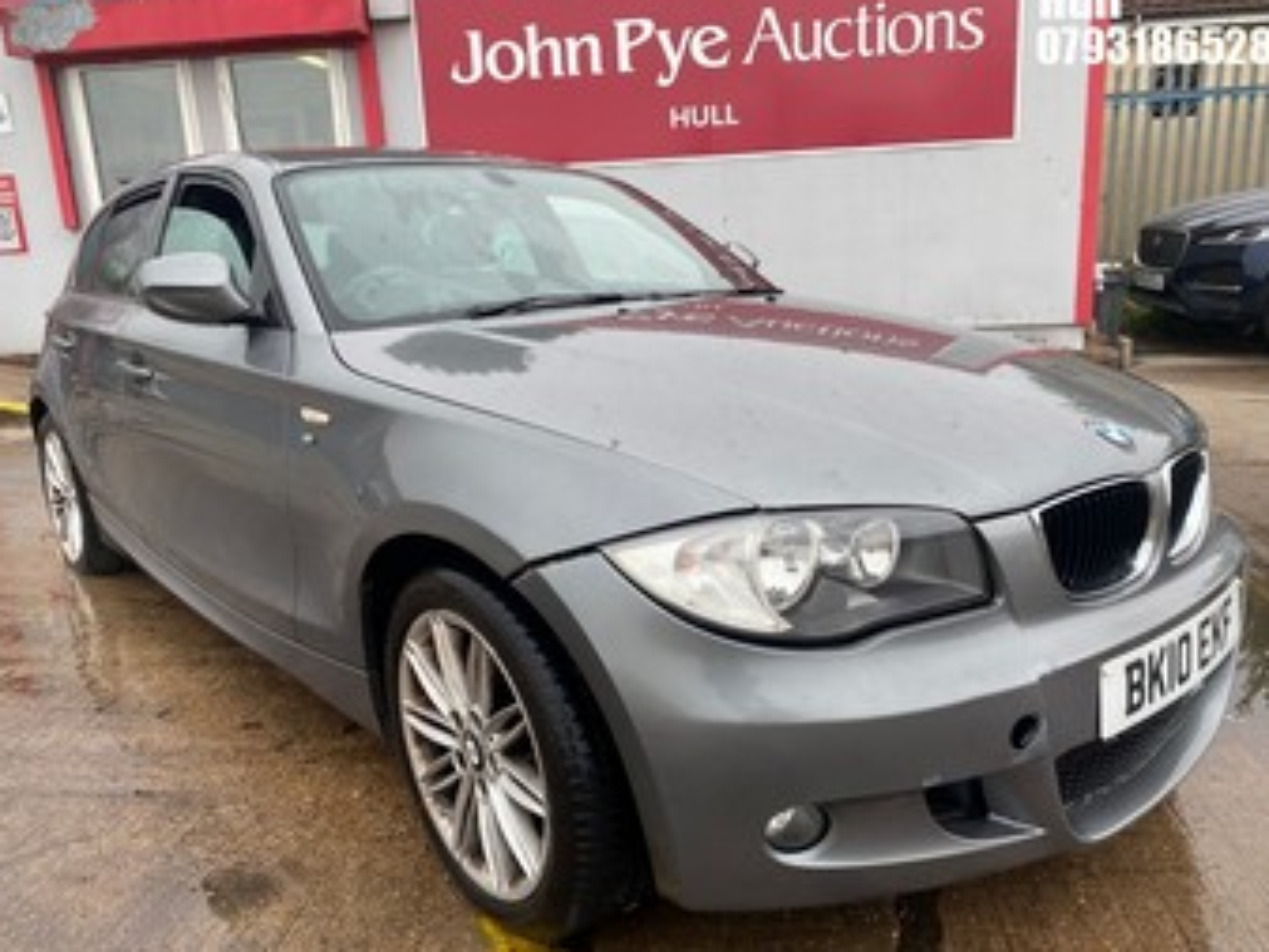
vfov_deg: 51.4
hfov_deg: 65.3
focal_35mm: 27
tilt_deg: -13.9
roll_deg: +3.8
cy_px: 467
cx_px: 648
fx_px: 990
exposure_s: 1/298
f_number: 1.8
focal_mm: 4.25
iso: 32
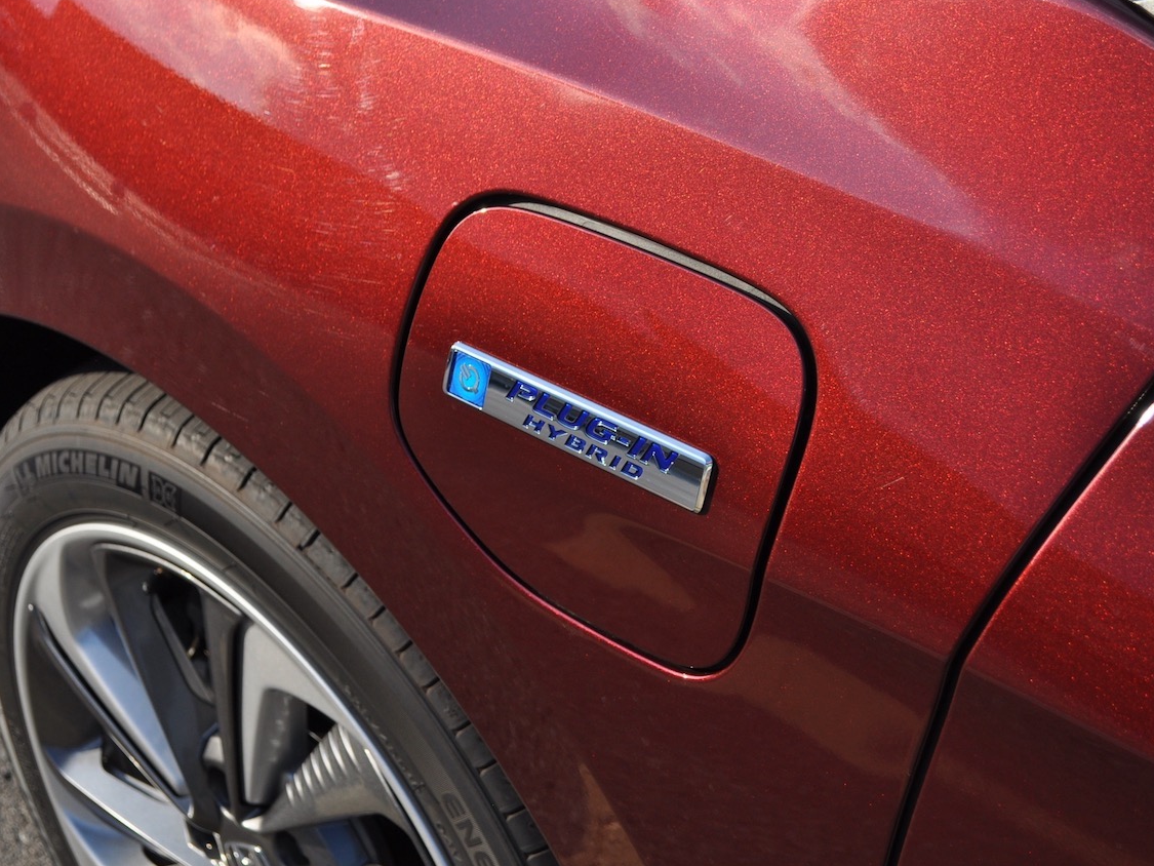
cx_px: 507
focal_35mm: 59
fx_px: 1967
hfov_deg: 32.7
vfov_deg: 24.8
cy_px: 433
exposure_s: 1/1000
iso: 320
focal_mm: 36
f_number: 5.6
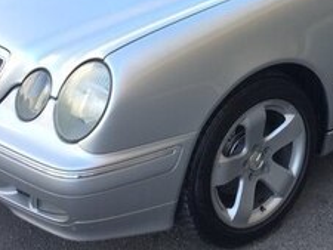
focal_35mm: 85
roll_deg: -4.6
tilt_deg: -14.2
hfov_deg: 22.4
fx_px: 818
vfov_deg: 16.6
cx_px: 309
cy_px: -58
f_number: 2.2
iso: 32
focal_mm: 4.15
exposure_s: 1/189
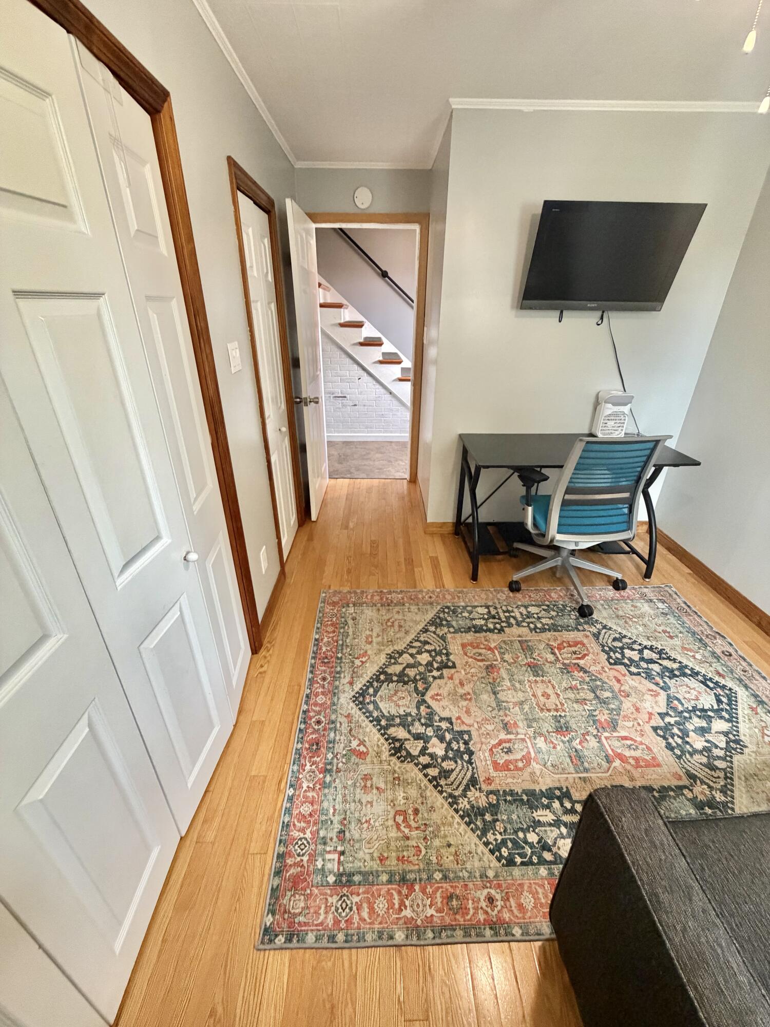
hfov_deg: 85.7
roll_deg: -0.3
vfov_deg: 102.1
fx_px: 415
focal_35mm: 14
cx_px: 385
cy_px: 514
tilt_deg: -25.8
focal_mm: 2.22
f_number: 2.2
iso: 500
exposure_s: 1/60
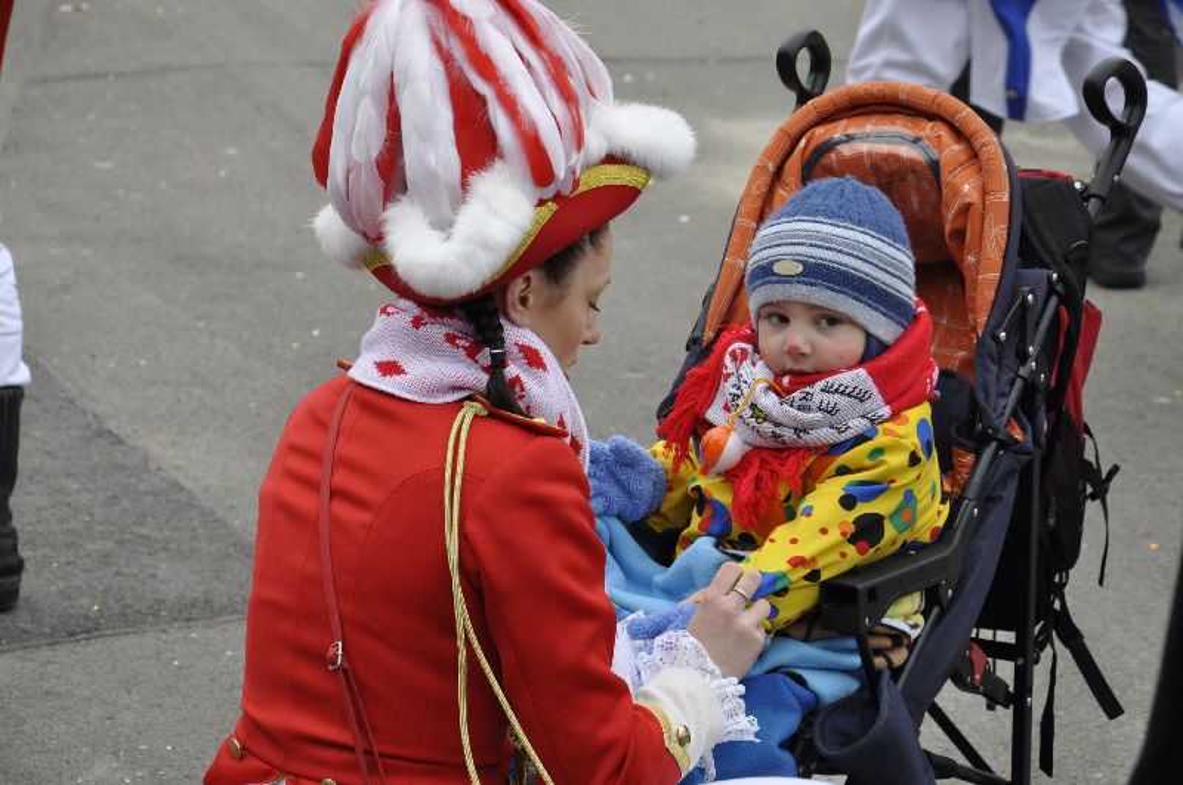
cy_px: 392
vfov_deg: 10.1
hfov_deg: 15.2
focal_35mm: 135
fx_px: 4430
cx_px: 592
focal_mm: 90
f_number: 8
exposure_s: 1/250
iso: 400
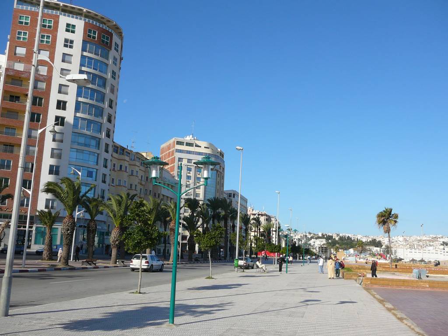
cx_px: 224
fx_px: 453
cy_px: 168
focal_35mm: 35
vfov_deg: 40.7
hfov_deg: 52.6
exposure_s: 1/500
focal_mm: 5.2
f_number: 5
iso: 80
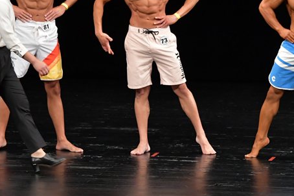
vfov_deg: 3.6
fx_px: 3134
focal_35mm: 384
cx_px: 163
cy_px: 48
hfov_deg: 5.4
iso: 3200
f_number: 5.6
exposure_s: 1/400
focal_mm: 150
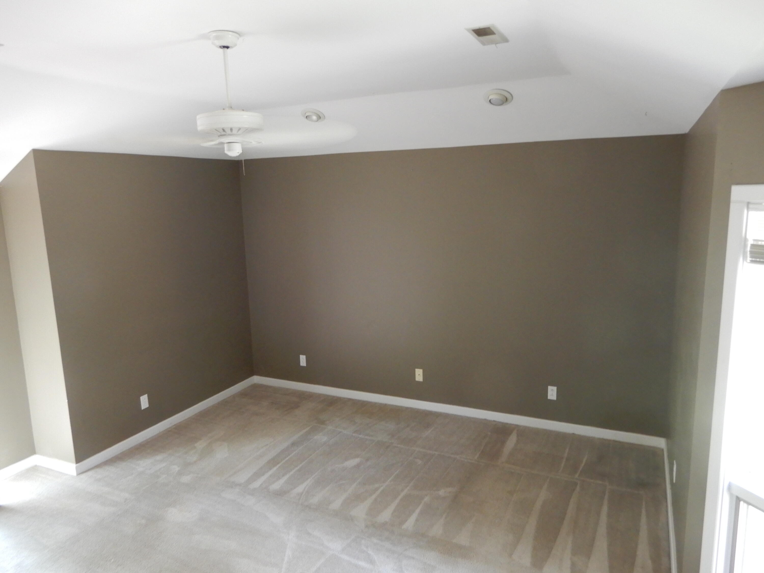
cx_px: 382
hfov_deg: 71.6
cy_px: 286
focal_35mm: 24
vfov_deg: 56.8
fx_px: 530
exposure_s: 1/20
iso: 400
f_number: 3.4
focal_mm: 4.3
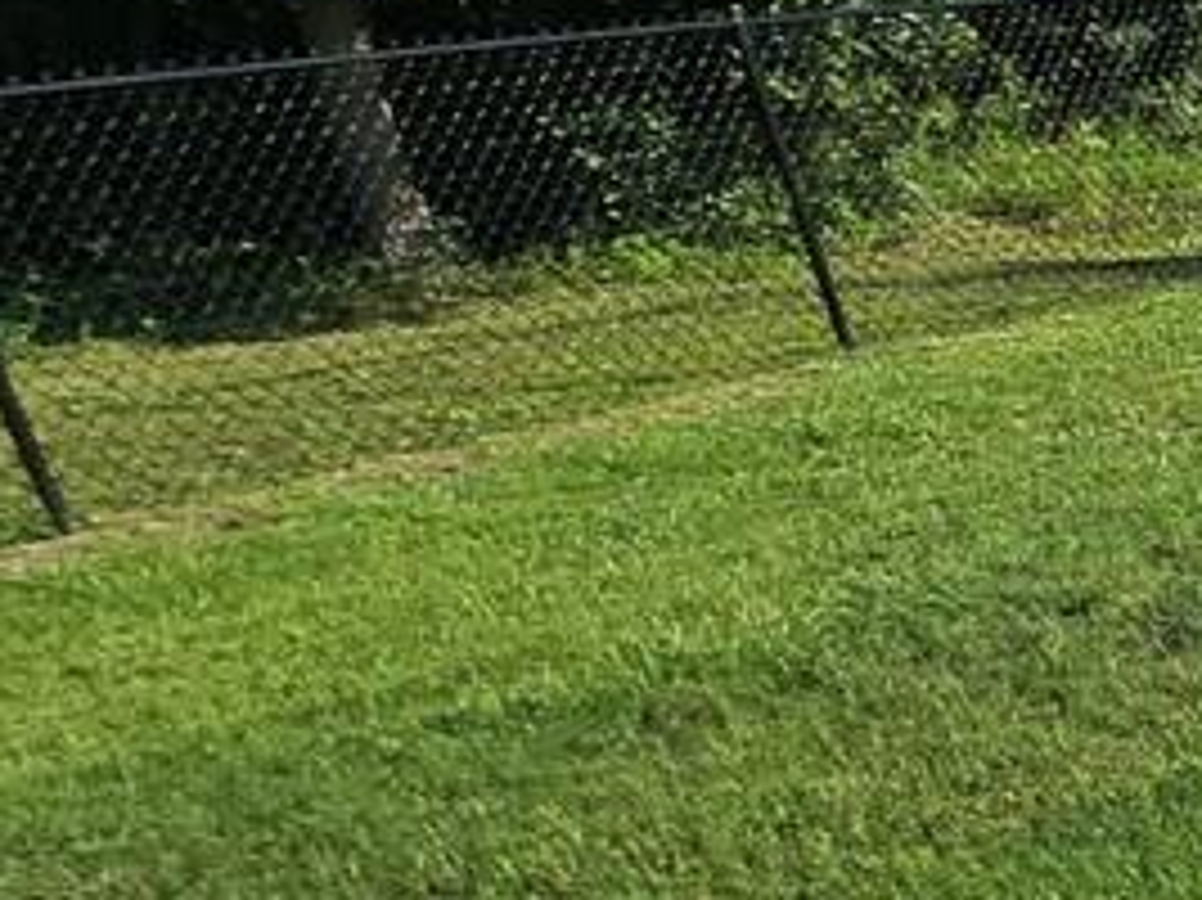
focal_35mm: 78
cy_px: 688
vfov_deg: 18.7
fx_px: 2707
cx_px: 3376
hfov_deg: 12.5
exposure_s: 1/2289
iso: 50
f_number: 2.2
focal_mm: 2.2
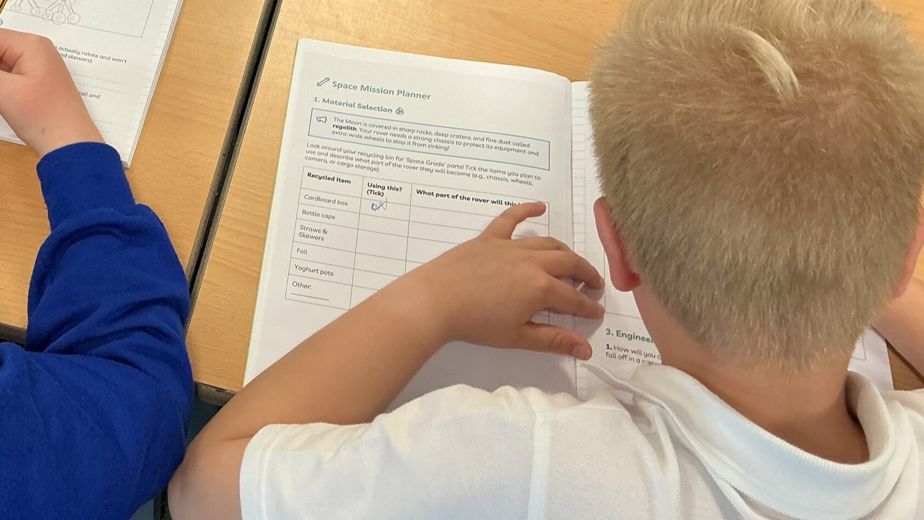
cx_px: 237
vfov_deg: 24.4
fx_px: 1176
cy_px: 77
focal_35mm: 48
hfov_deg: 41.7
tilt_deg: -55.4
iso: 50
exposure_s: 1/50
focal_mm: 3
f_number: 1.8
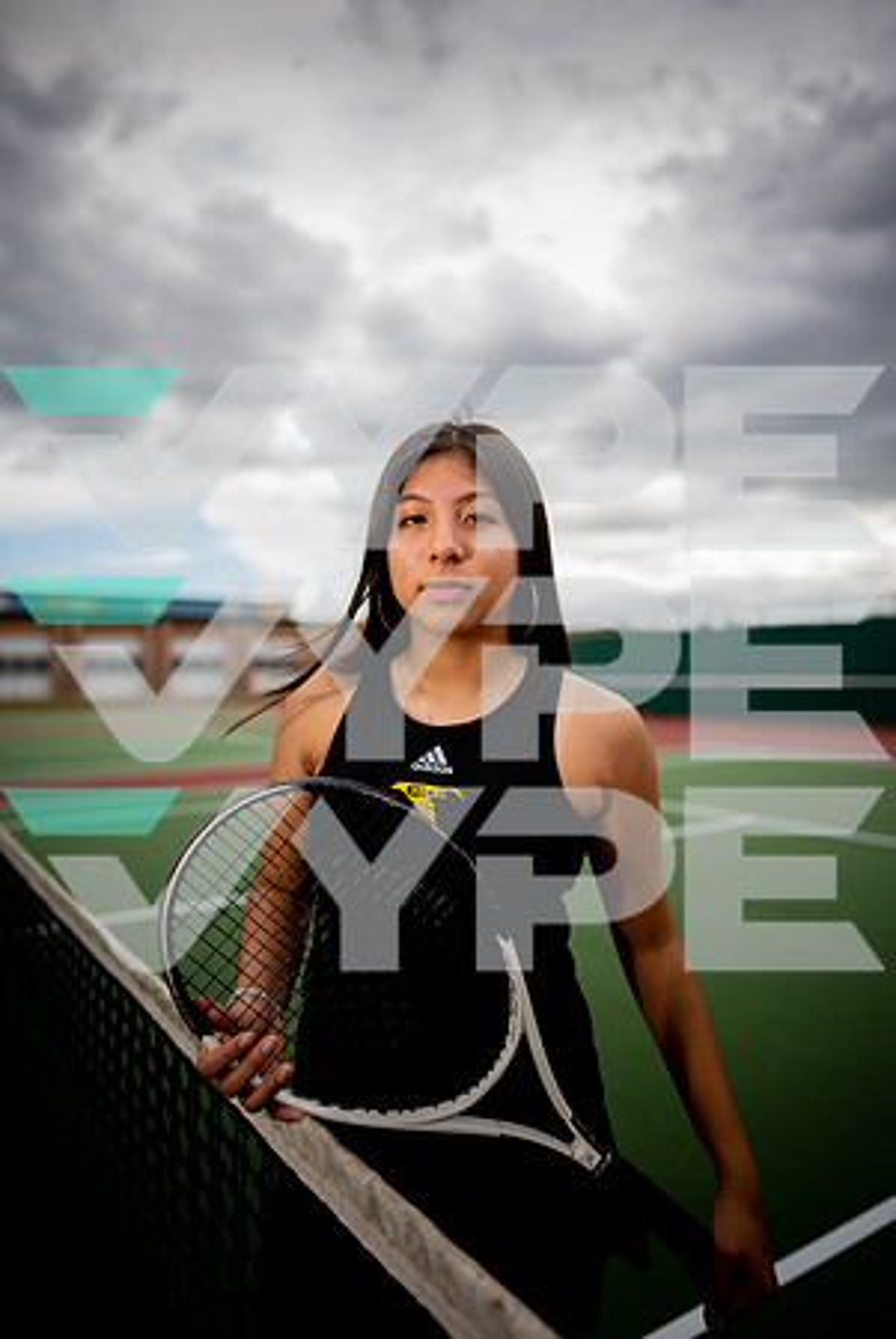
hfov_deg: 53.2
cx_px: 448
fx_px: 894
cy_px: 670
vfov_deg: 73.7
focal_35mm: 24
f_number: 1.4
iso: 50
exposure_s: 1/2000
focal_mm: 24
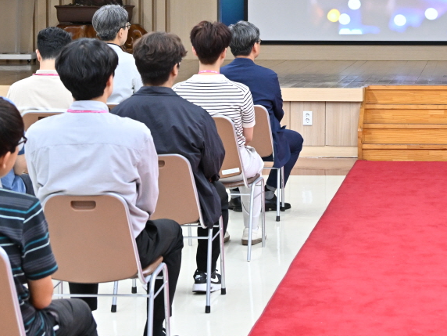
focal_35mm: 116
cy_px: 25
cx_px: 445
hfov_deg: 16.6
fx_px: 1498
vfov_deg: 12.7
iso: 2000
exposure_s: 1/100
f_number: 5.3
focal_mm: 46
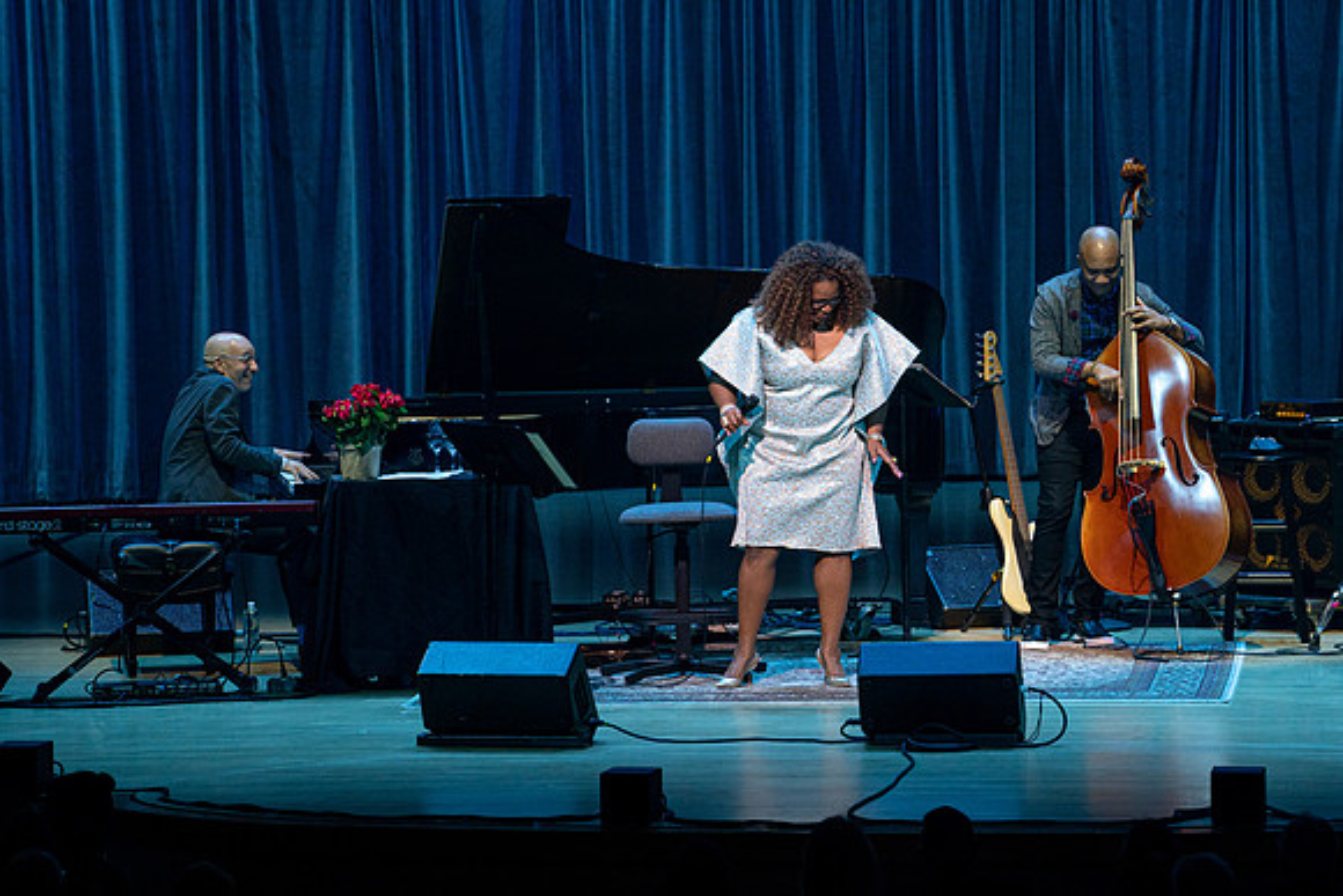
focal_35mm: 227
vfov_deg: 6.1
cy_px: 399
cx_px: 707
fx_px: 8462
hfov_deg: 9.1
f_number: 6.3
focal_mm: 200
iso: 2500
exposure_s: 1/250
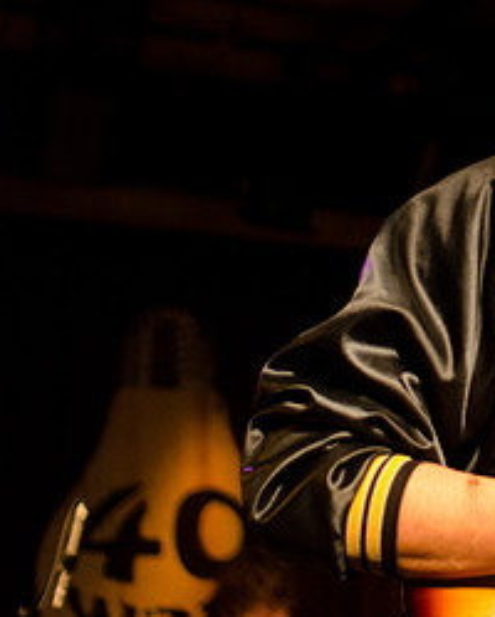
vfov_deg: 19.5
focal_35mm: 98
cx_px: 691
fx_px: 1790
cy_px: 196
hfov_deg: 14.9
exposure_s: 1/160
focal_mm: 30
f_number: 1.8
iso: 2000
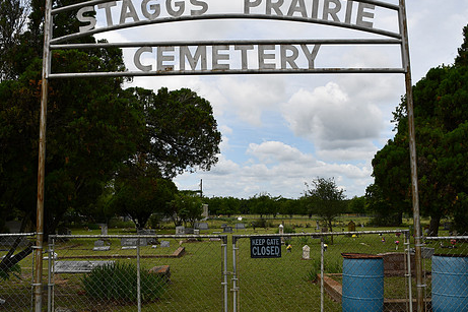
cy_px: 153
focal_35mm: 34
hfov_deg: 55.7
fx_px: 442
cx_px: 253
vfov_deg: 38.9
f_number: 10
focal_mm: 18
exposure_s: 1/400
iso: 100
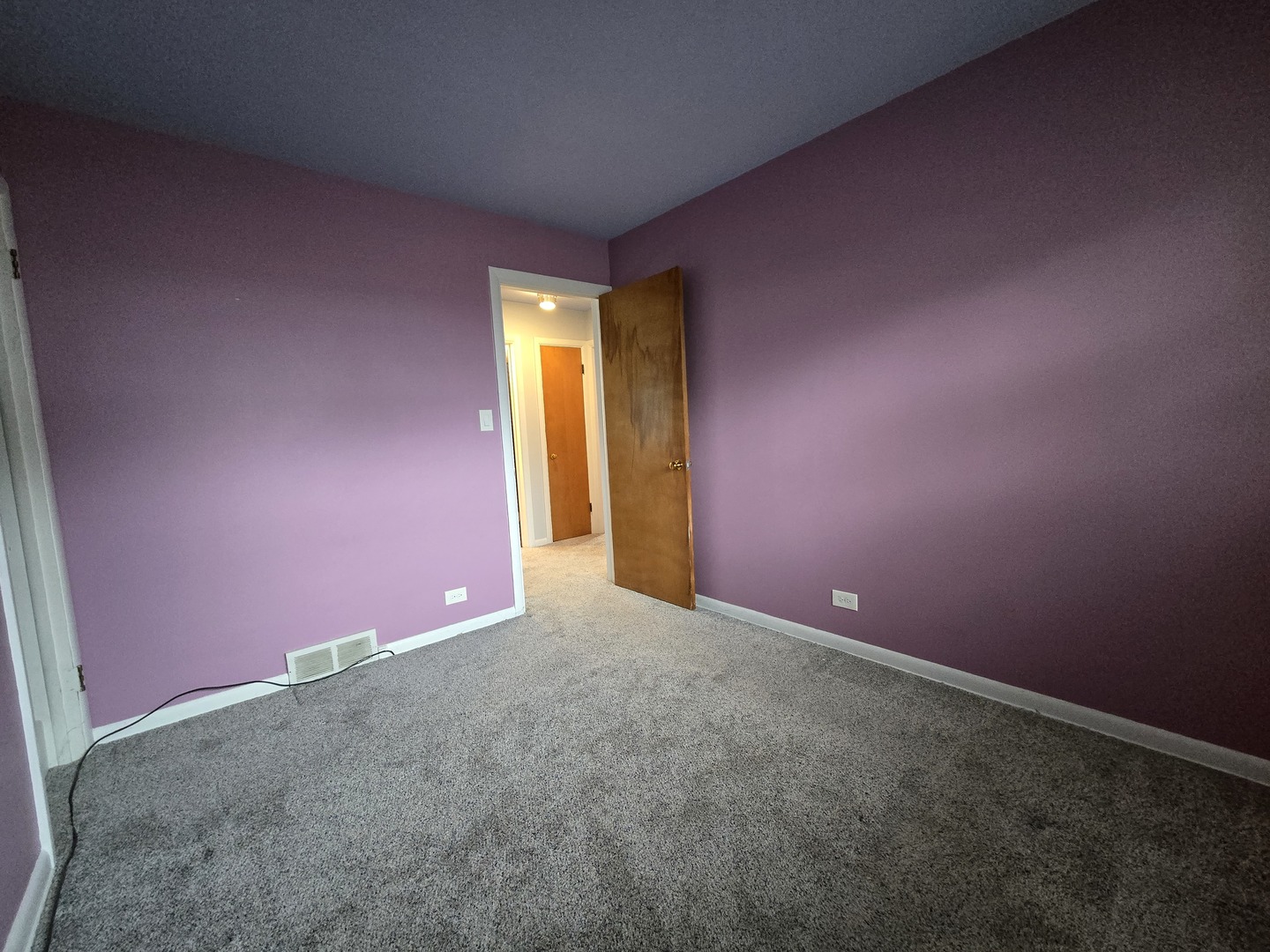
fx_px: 477
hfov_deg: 106.2
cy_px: 476
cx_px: 635
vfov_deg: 89.9
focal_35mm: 13
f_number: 2.2
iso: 1000
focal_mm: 2.2
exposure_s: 1/60
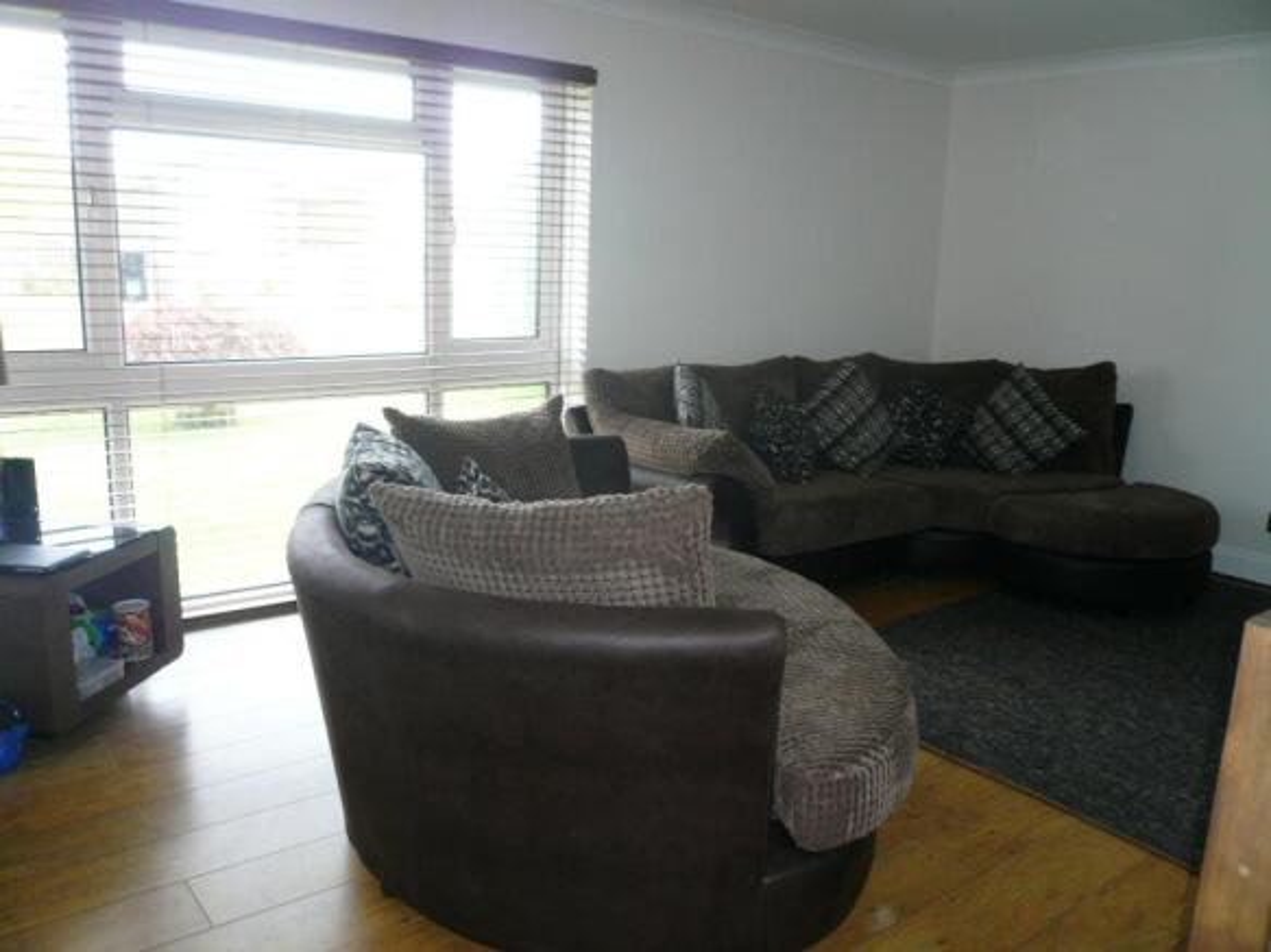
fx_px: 1028
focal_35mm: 28
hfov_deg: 63.5
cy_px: 476
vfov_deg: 49.7
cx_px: 636
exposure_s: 1/30
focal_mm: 4.6
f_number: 2.8
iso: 100
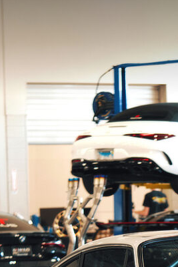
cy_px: 307
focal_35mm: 259
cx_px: 222
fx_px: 1919
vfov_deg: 7.9
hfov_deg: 5.3
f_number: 2.8
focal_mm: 90
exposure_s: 1/100
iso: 800
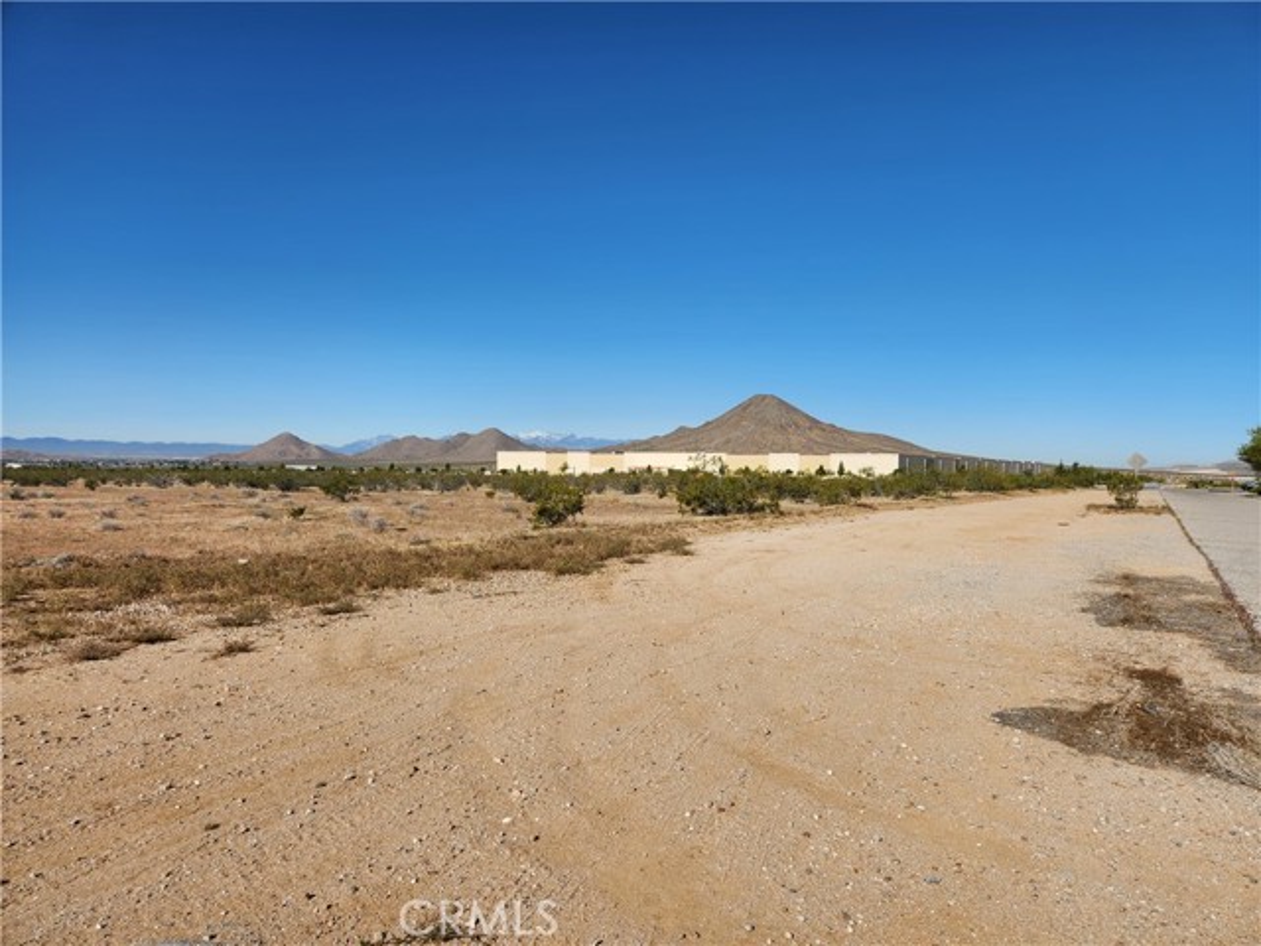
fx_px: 838
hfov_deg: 73.9
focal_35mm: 23
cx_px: 630
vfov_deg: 58.9
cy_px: 473
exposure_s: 1/2890
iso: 20
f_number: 1.8
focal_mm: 5.4
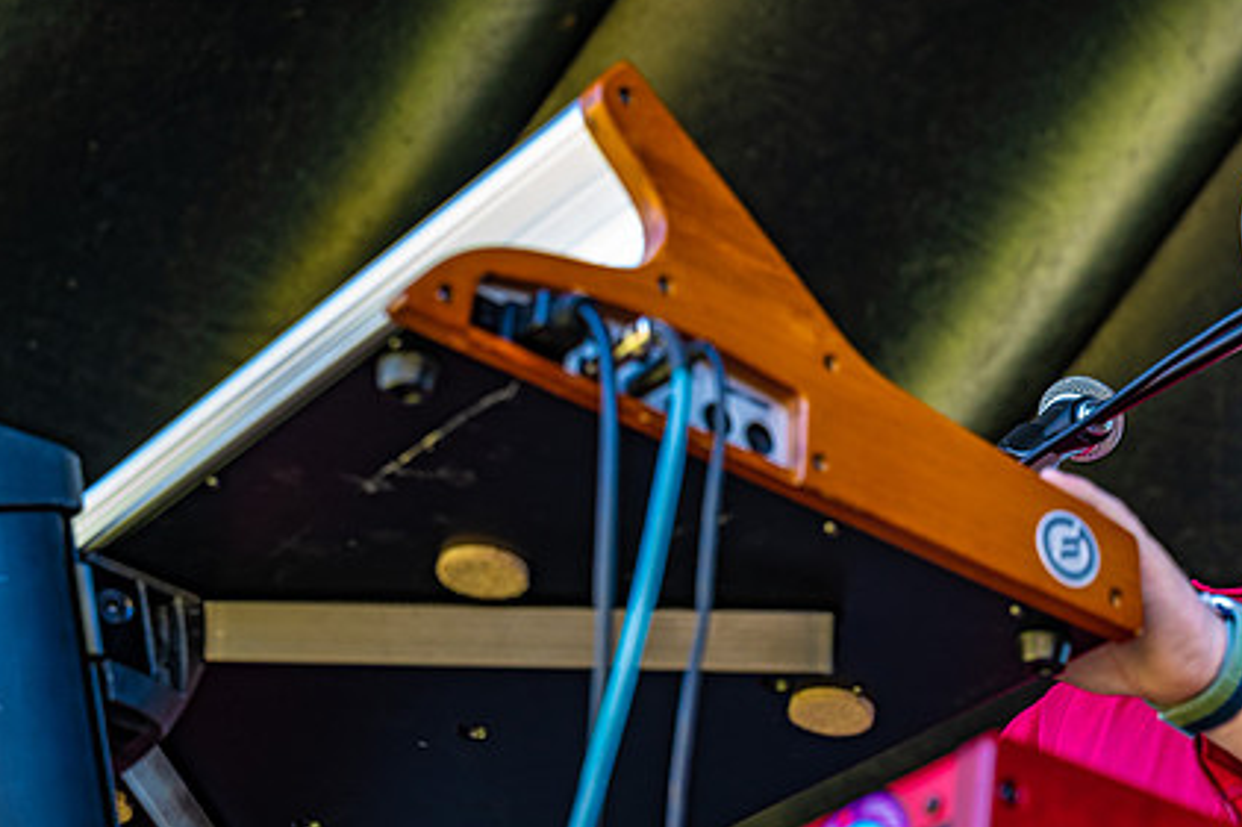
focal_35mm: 99
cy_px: 525
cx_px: 815
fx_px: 3414
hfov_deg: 20.6
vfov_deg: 13.8
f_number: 5.6
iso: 800
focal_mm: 72
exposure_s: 1/160
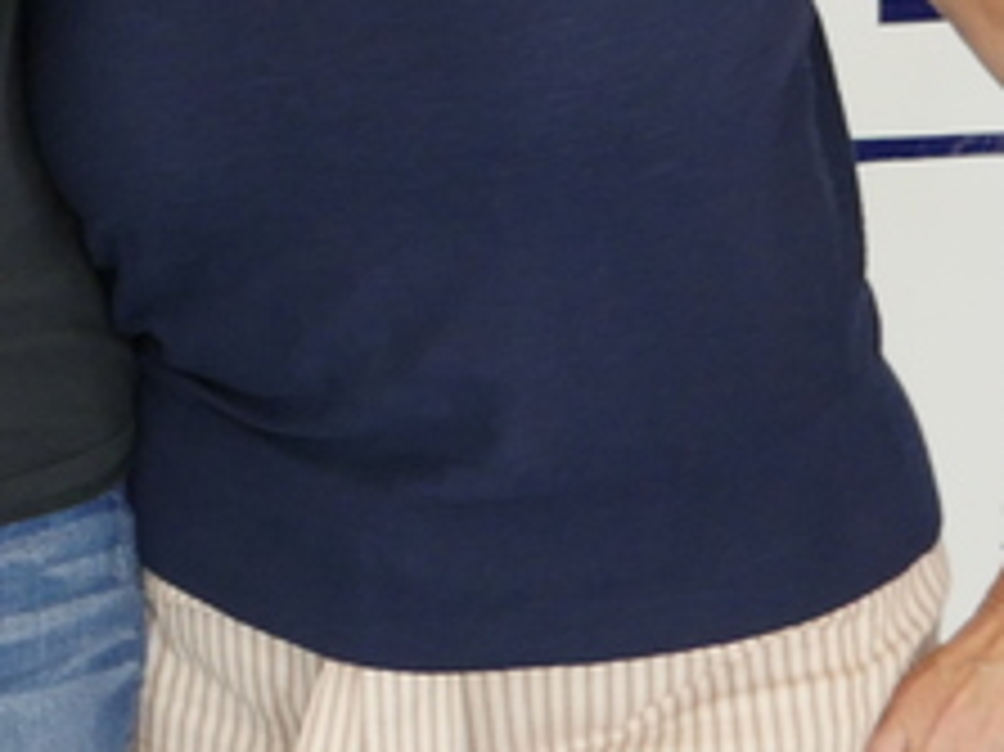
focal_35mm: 156
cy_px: -266
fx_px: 4522
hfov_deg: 11.7
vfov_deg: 9.3
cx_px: -801
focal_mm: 17
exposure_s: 1/60
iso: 500
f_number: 3.1
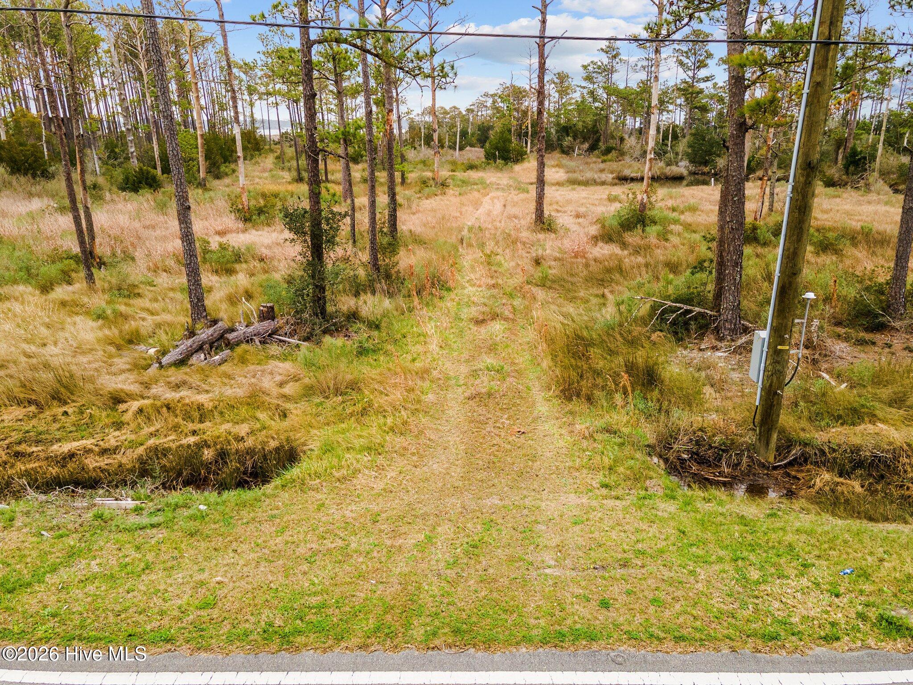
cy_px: 342
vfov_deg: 56.8
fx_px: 633
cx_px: 456
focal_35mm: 24
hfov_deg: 71.6
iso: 100
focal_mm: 4.5
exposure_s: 1/40
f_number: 2.8
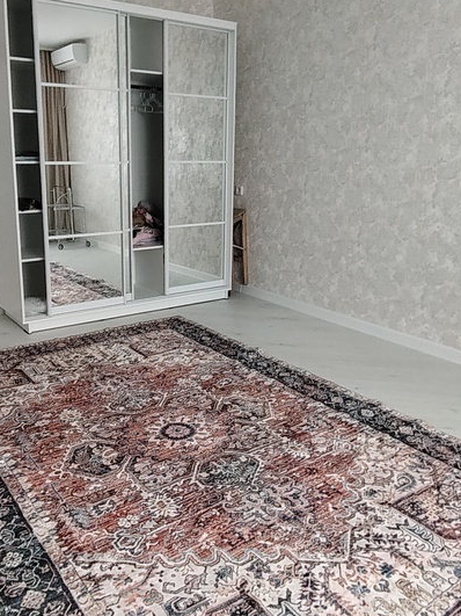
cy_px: 285
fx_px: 568
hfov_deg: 43.9
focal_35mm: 32
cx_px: 186
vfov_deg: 56.8
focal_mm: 1.42
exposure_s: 1/100
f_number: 2.2
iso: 174
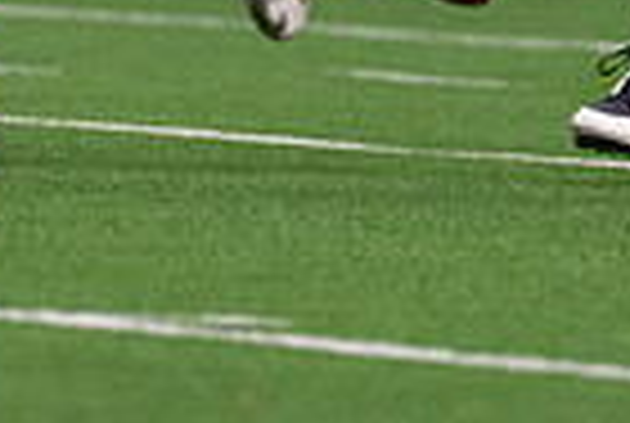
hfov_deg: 1.6
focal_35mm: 1290
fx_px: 22623
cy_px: -456
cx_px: 649
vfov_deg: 1.1
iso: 2000
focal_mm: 200
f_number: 2.8
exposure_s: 1/1000
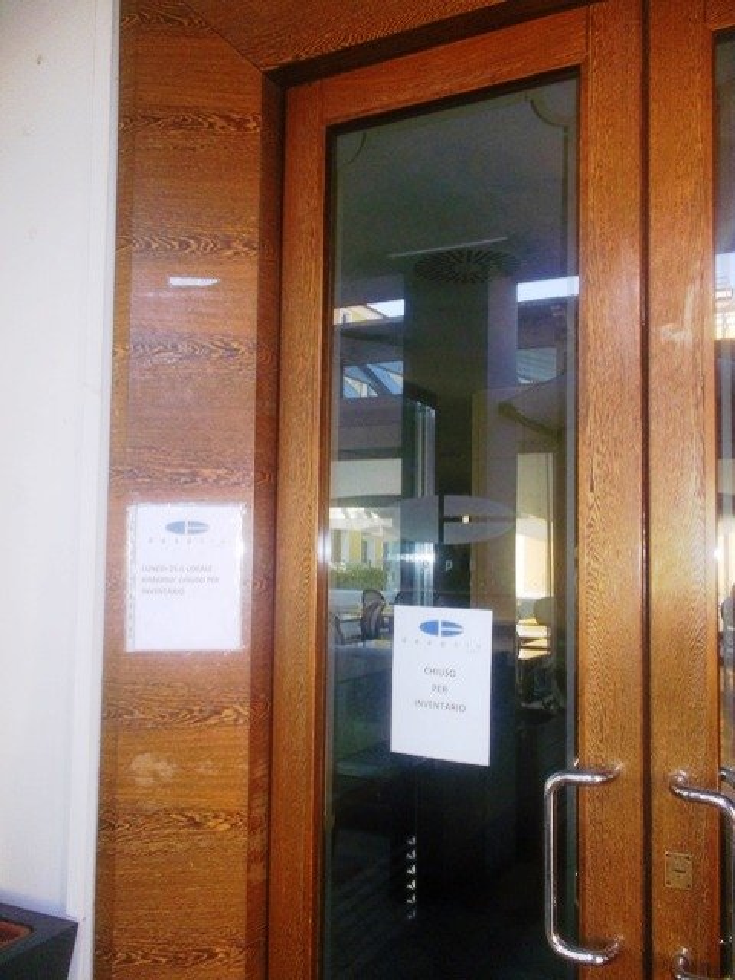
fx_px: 821
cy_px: 490
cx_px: 368
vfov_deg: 61.7
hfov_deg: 48.2
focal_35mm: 29
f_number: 3.3
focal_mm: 4.1
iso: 80
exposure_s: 1/30
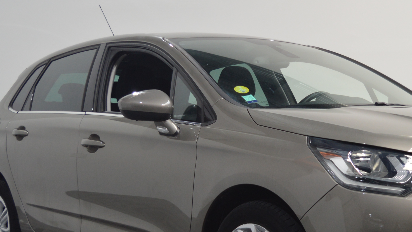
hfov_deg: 28.4
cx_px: 267
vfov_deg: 16.3
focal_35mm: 74
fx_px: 808
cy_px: 167
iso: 400
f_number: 4
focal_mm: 24
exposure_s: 1/50
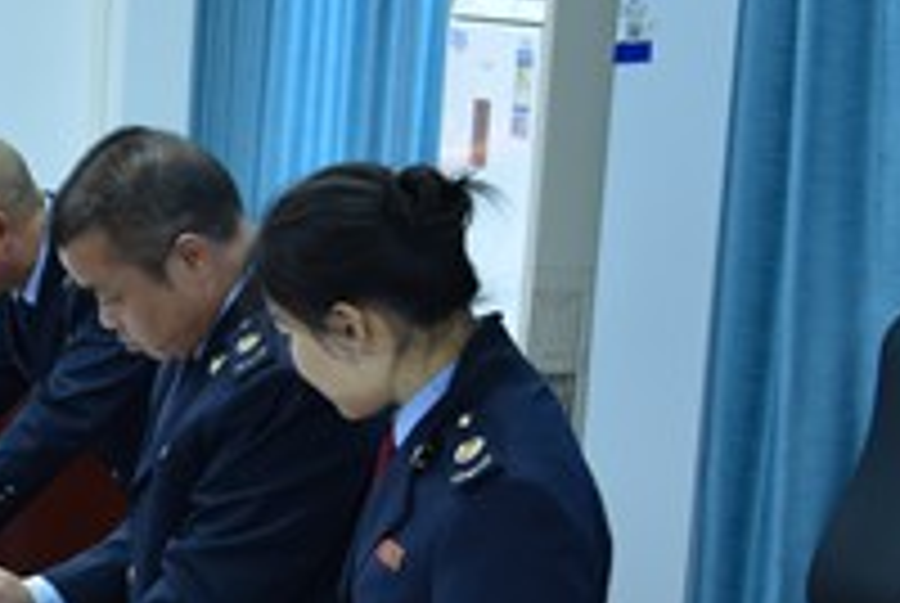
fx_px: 3505
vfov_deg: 9.7
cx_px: -738
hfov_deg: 13.2
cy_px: 670
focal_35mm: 140
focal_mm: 35
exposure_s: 1/100
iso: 360
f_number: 3.5
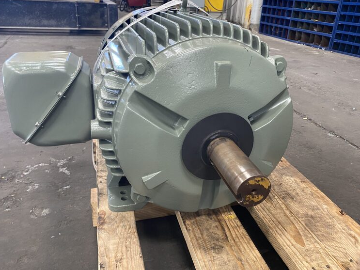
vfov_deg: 49.7
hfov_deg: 63.4
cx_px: 189
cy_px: 136
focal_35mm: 28
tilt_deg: -24.3
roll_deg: -3.4
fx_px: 291
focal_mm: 4.25
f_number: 1.8
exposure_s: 1/60
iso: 160
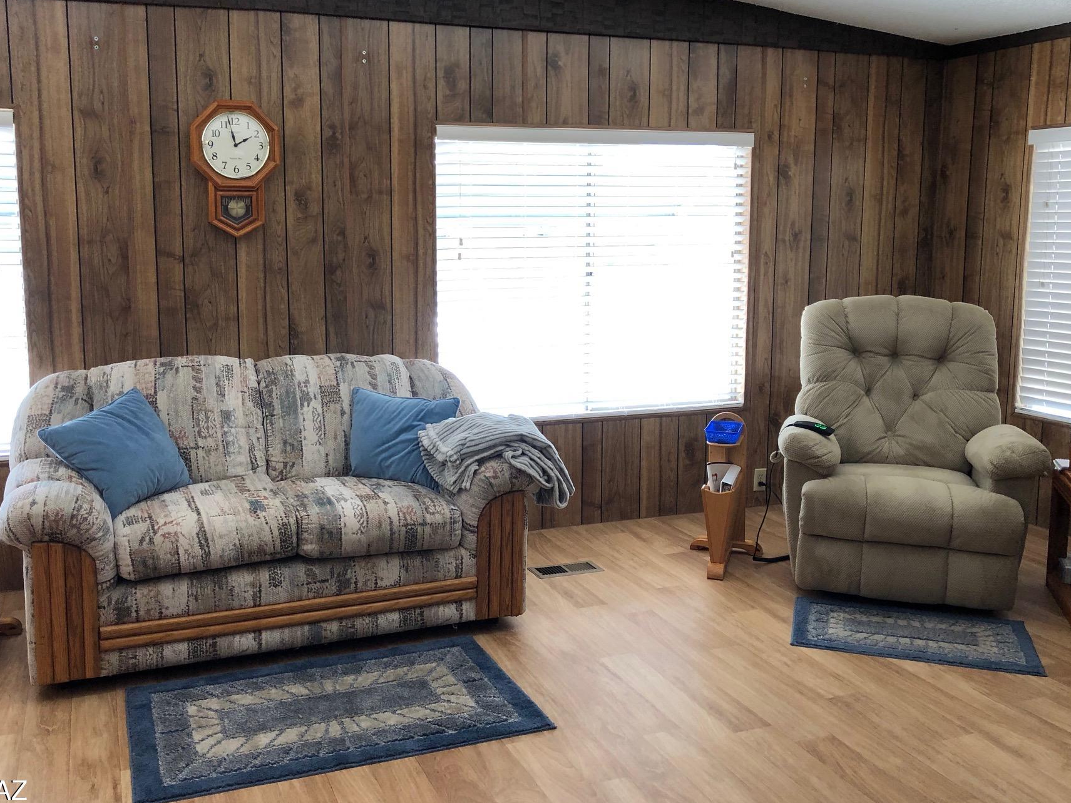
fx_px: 1021
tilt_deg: -8.6
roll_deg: -0.6
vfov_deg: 42.9
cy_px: 359
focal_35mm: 33
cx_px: 468
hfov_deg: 55.2
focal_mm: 3.99
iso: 25
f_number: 1.8
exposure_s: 1/30
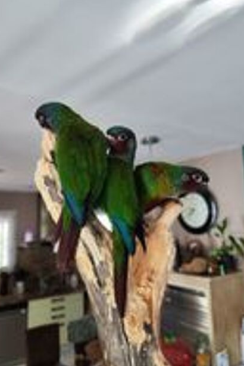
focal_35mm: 26
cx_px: 111
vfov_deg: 69.4
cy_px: 179
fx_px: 264
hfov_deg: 49.5
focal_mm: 6.92
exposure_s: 1/236
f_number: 1.9
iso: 544
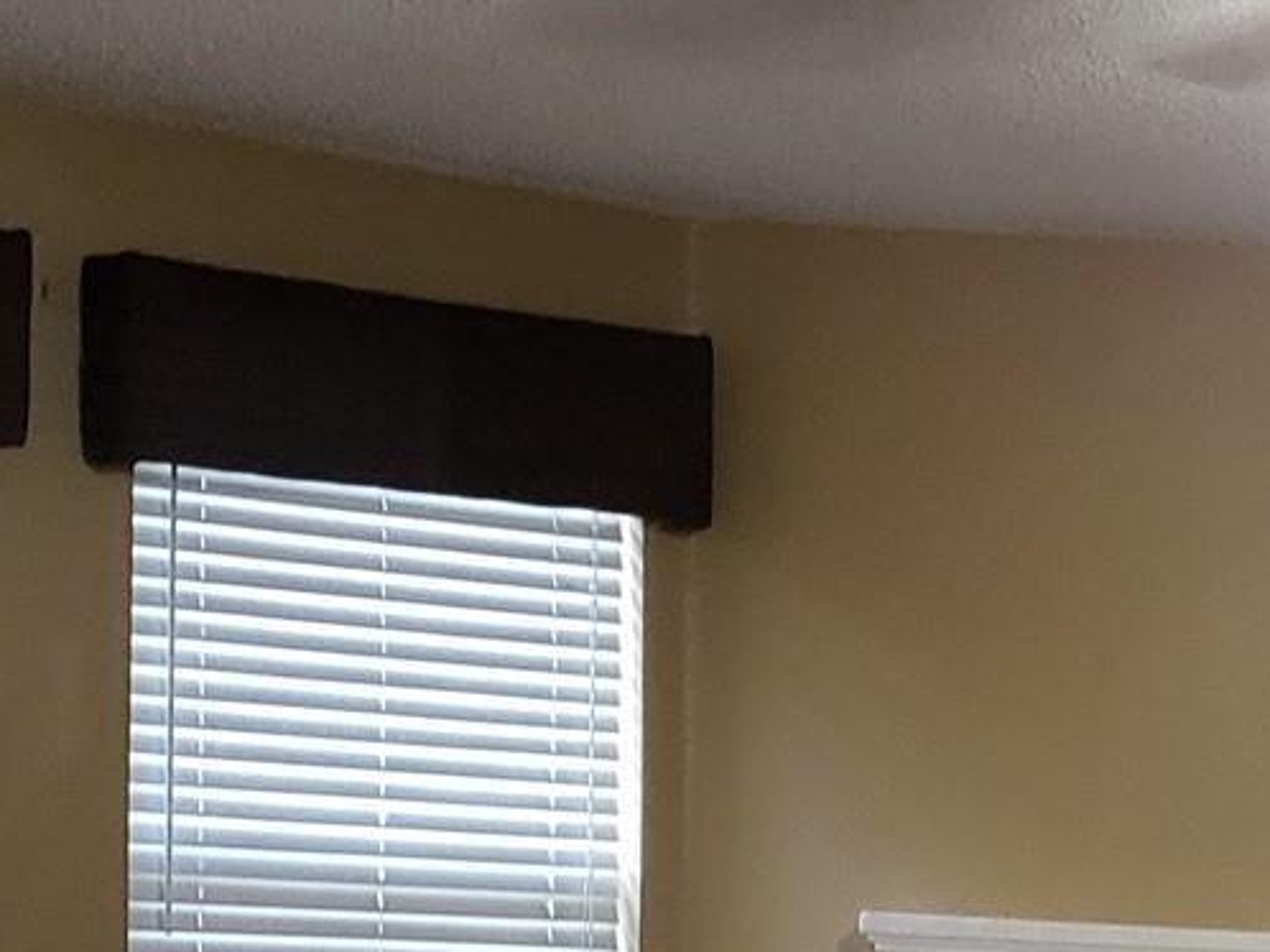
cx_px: 1691
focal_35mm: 107
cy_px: 1225
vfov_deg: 13.3
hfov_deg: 17.2
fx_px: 3924
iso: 500
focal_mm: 4.3
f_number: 1.5
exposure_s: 1/60
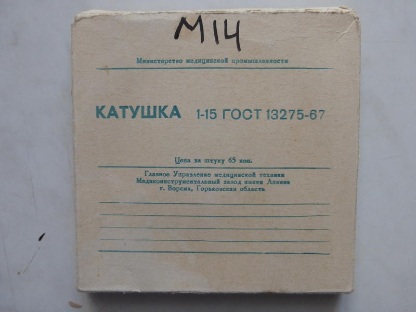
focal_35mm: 25
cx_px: 208
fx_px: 300
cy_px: 156
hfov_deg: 69.4
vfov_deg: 54.9
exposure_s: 1/60
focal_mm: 4.3
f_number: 3.3
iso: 160
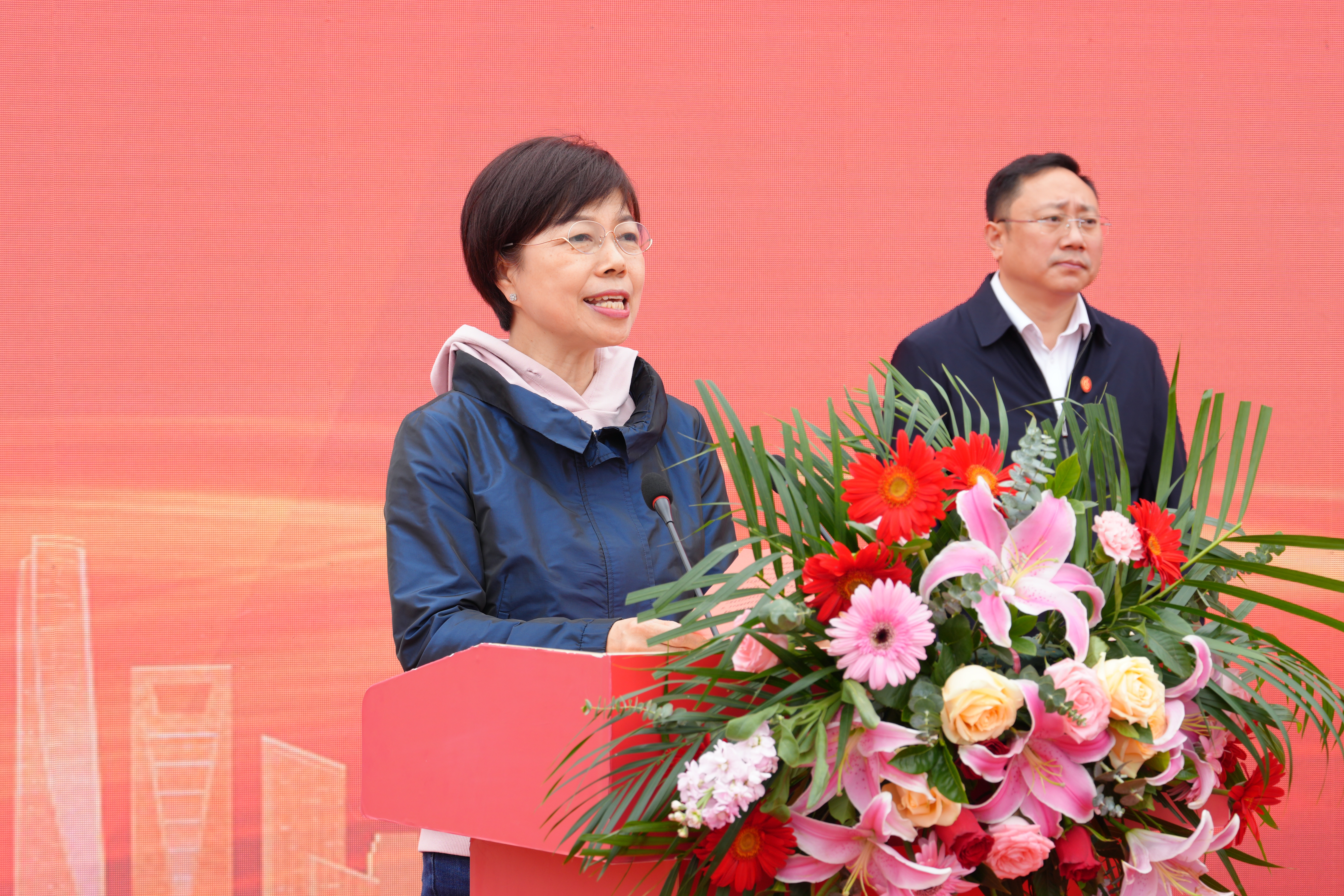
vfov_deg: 13.0
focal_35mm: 105
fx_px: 3920
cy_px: 448
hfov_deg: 19.5
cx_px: 672
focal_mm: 70
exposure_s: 1/250
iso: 125
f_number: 5
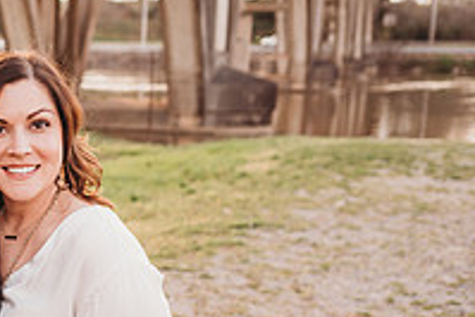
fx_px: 924
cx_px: -122
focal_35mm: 70
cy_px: 201
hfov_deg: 25.3
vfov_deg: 19.4
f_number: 2.5
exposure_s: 1/250
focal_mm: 24
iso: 125
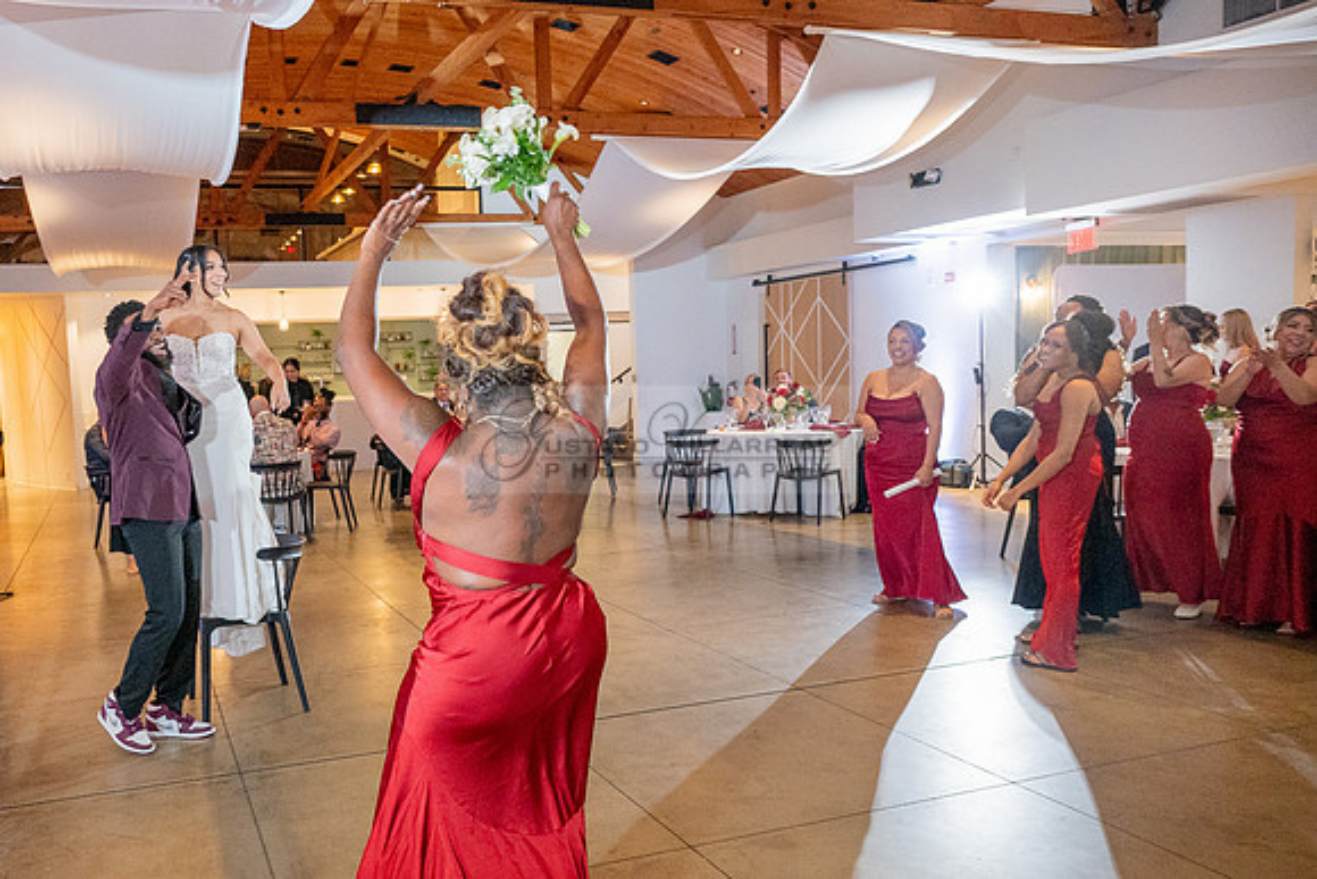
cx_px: 485
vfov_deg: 43.2
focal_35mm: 30
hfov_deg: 60.5
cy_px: 455
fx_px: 1110
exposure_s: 1/200
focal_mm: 24
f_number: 4
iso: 3200
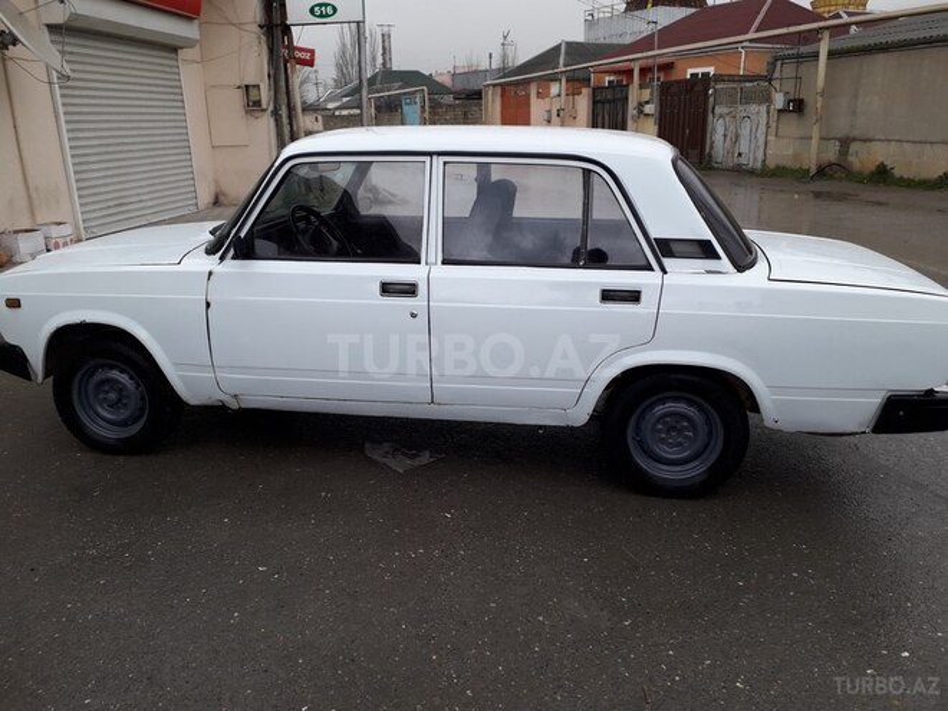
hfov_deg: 65.3
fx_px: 739
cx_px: 474
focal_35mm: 27
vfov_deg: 51.4
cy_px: 356
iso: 40
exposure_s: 1/118
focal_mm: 3.6
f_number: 1.9
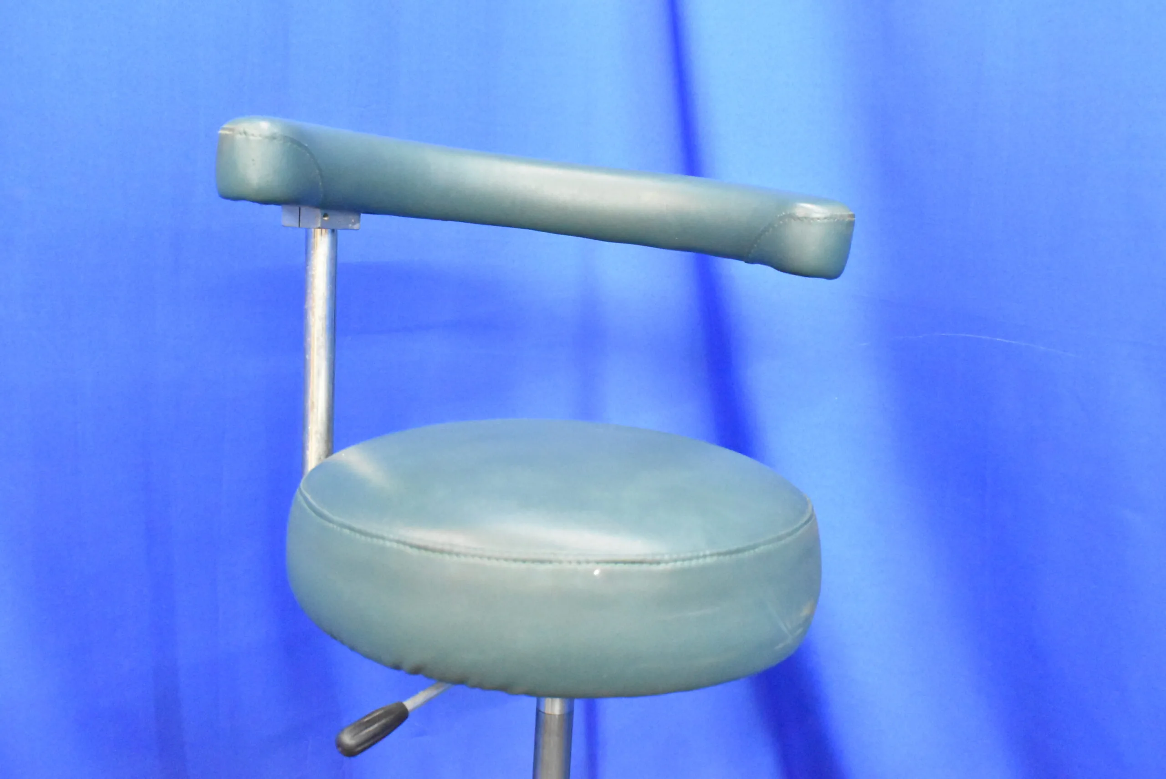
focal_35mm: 36
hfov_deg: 53.1
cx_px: 583
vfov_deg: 36.9
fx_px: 1167
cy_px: 390
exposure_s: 1/40
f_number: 8
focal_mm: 24
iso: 11400
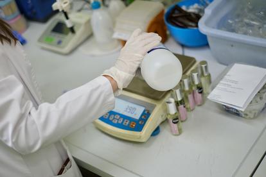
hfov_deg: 37.5
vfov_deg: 25.5
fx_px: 392
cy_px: 88
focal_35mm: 53
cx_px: 133
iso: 320
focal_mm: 35
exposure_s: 1/200
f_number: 1.4
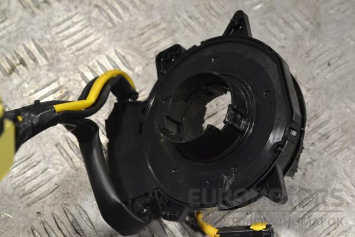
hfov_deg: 30.5
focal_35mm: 66
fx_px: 651
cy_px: 118
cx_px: 178
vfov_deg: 20.6
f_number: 8
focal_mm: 44
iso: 3200
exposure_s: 1/250
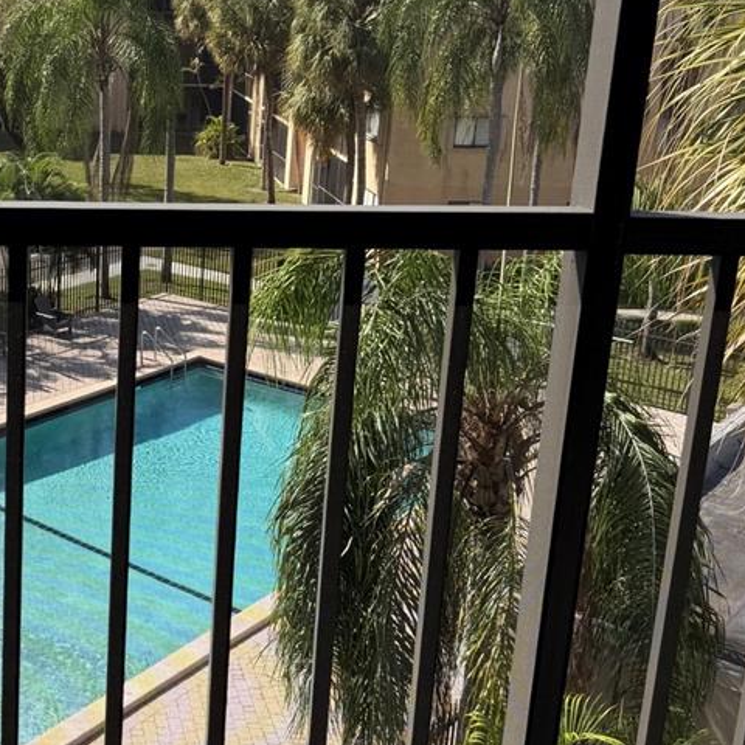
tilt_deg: -14.9
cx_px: 84
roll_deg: -1.5
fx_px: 1291
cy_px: 318
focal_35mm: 53
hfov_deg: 30.8
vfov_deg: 32.2
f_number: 1.78
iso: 80
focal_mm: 6.76
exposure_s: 1/2801
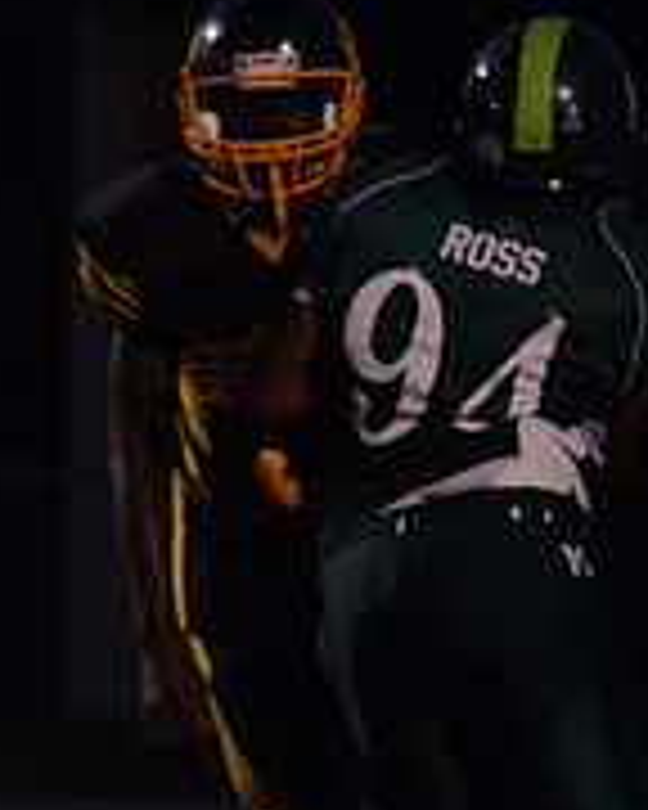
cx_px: -603
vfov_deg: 2.1
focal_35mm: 906
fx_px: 21719
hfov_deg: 1.7
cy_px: 504
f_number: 5.6
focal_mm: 200
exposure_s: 1/250
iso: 3200
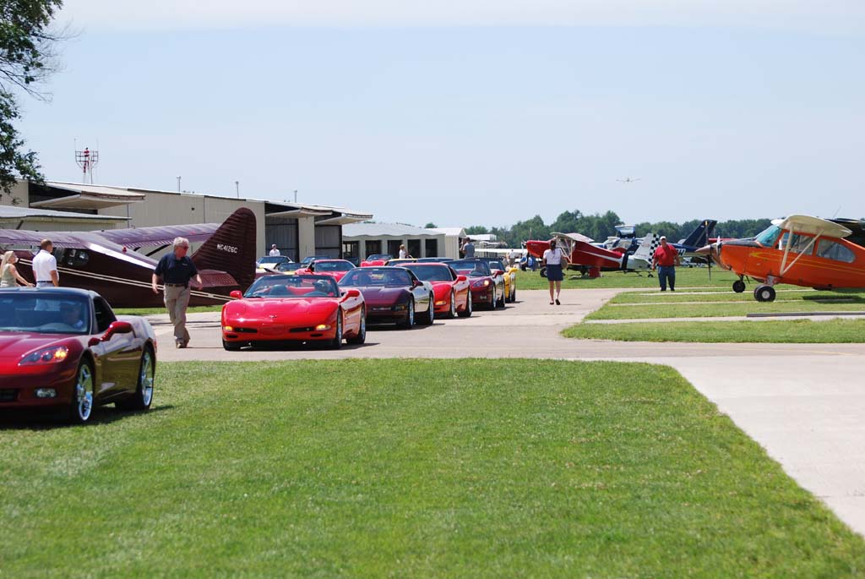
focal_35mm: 129
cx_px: 432
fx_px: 3103
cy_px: 290
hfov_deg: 15.9
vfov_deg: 10.7
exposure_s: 1/500
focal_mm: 86
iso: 100
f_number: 5.6
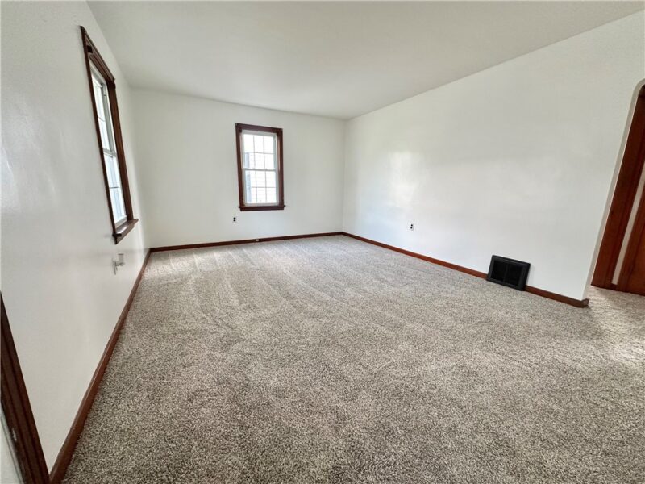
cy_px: 242
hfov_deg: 102.1
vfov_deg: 85.7
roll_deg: -1.6
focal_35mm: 14
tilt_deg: -11.6
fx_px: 261
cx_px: 322
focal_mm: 2.22
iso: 200
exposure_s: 1/99
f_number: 2.2
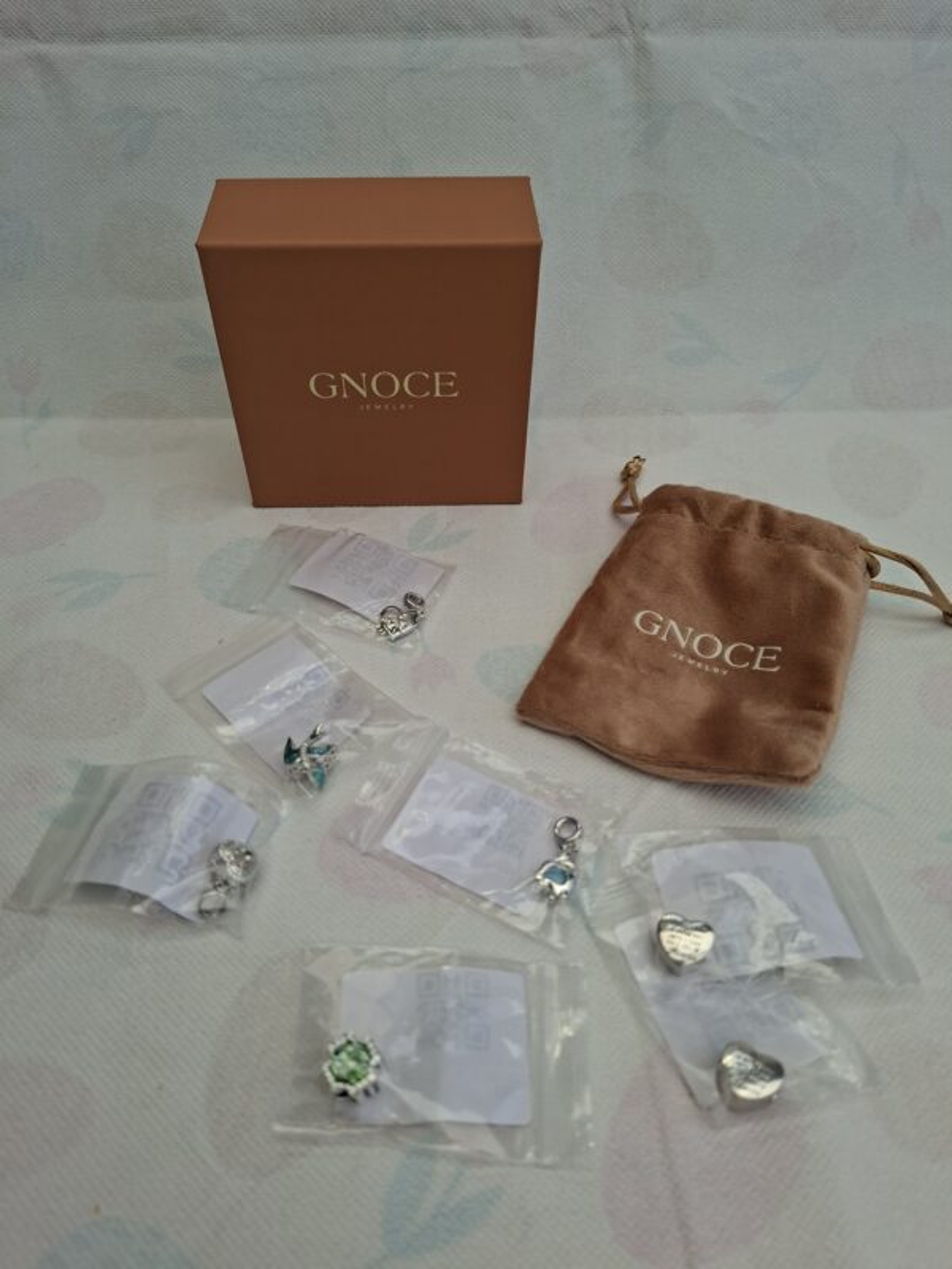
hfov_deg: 58.9
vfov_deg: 73.9
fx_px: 843
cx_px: 476
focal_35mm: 23
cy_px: 634
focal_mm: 5.54
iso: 50
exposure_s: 1/617
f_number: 1.8
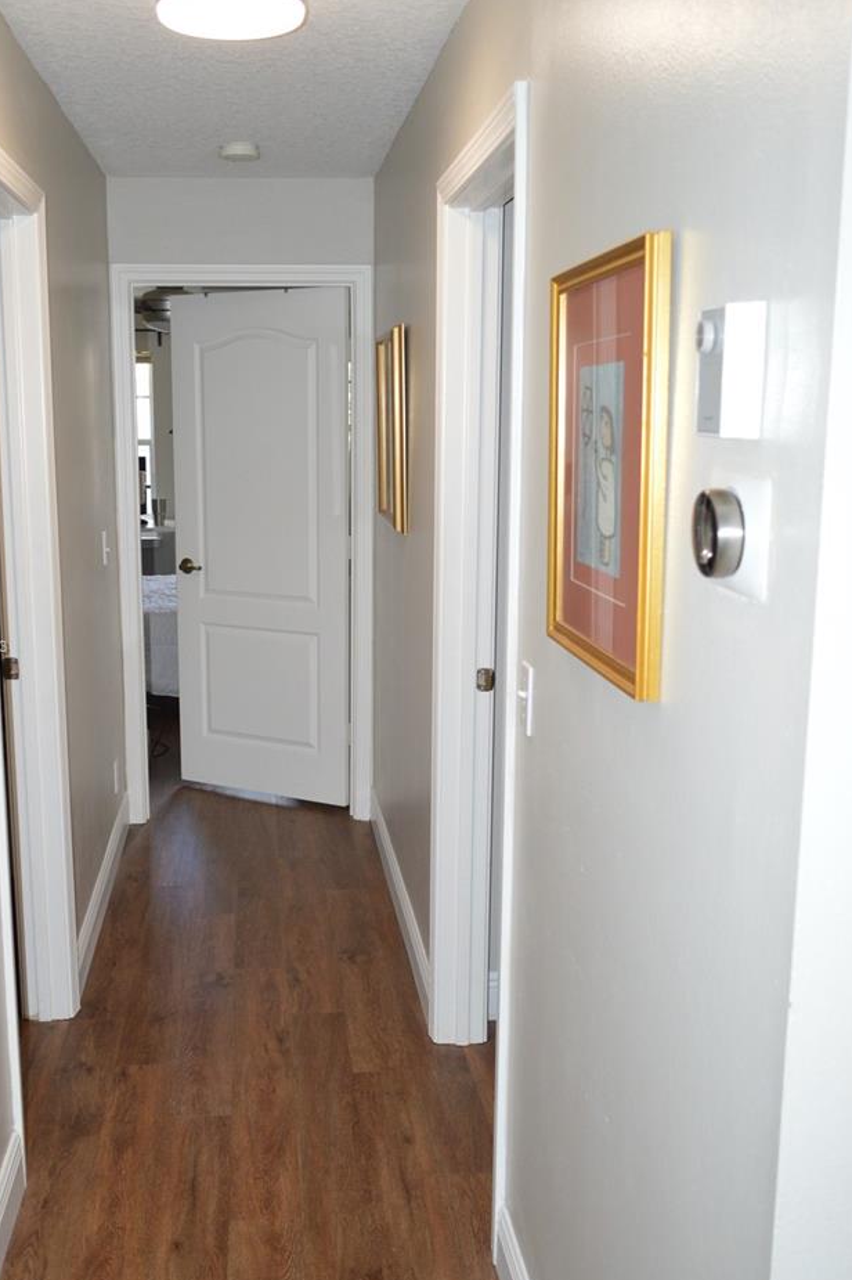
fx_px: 1243
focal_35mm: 35
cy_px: 648
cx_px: 335
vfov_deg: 54.4
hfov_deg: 37.7
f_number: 3.5
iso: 640
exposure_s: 1/60
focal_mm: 18
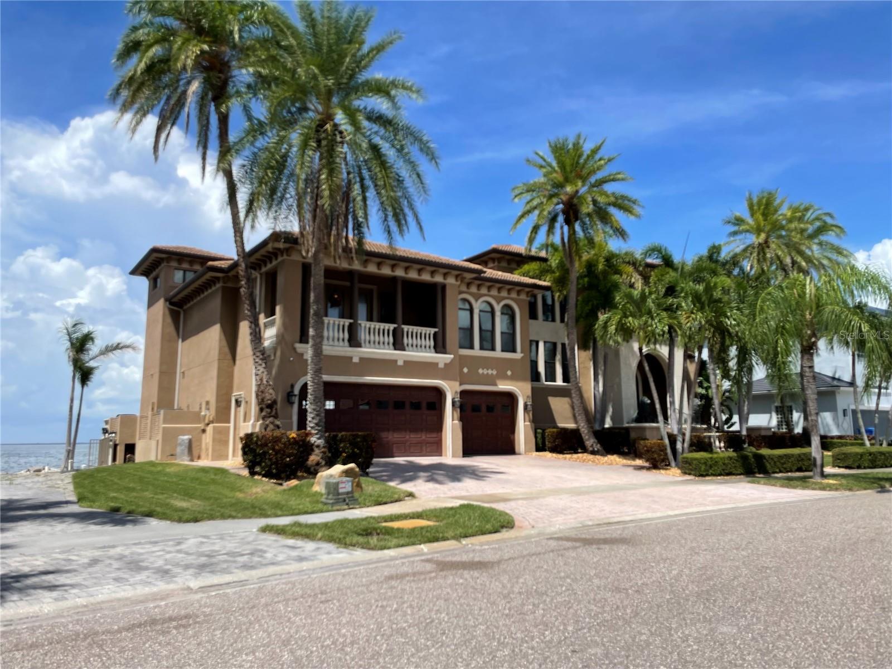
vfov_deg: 53.1
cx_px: 446
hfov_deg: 67.3
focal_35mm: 26
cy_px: 334
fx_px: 670
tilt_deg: +10.0
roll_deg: +0.4
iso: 32
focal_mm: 4.2
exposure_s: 1/4000
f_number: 1.6
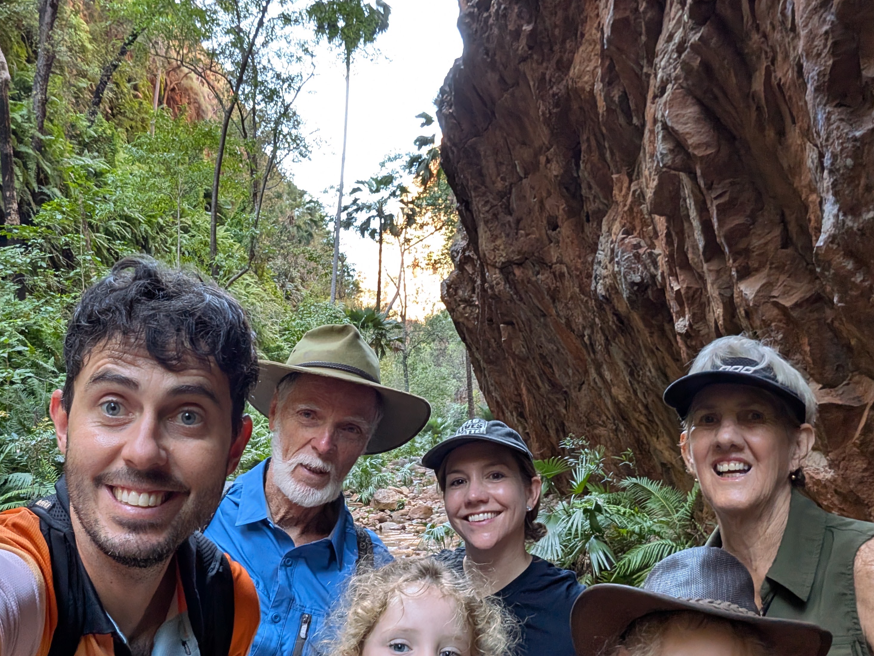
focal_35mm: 29
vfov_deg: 48.0
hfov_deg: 61.3
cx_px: 368
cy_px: 390
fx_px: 732
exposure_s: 1/100
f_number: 2.2
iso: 195
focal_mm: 2.74
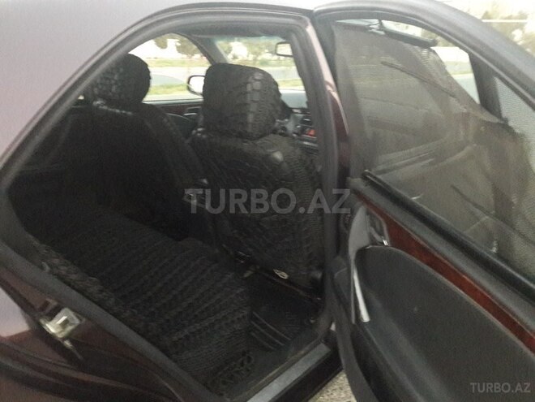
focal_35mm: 28
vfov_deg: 49.7
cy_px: 201
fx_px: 433
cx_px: 268
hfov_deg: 63.4
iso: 800
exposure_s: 1/17
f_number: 1.9
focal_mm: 3.7
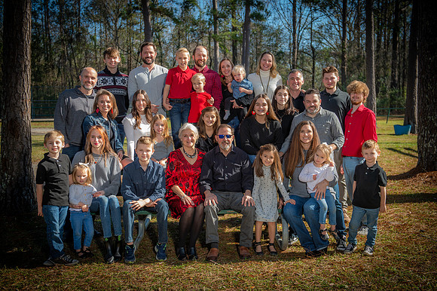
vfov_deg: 28.0
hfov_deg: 41.1
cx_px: 218
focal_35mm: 48
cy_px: 146
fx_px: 582
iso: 50
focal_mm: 48
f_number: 4
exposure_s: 1/250
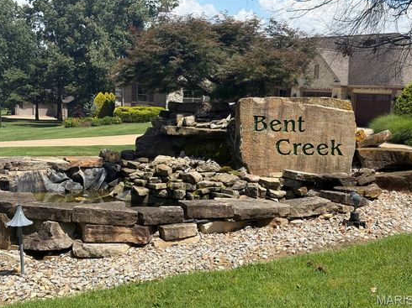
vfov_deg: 29.7
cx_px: 208
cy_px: 151
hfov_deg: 38.9
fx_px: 583
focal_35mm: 49
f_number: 1.78
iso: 80
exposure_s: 1/4878
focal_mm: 6.76
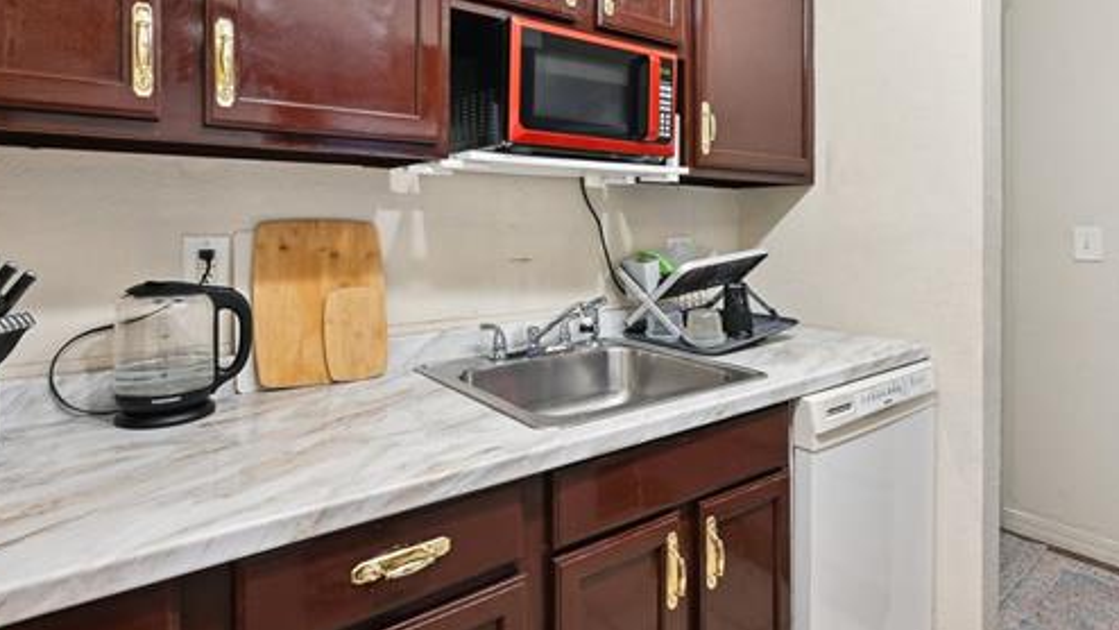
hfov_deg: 89.6
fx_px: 564
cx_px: 550
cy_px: 224
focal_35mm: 19
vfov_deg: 57.4
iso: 400
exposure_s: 1/2.5
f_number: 11
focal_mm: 14
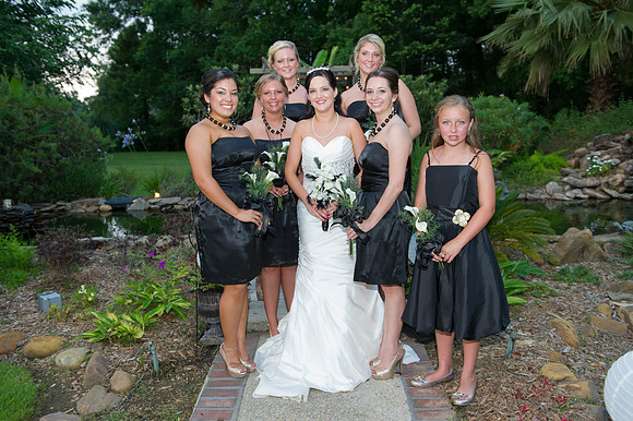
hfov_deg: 58.7
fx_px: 562
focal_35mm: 32
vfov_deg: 41.1
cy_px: 210
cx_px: 316
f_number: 4
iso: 1250
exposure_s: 1/100
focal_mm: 32
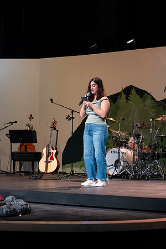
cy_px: 124
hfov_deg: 18.2
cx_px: 83
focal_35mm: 75
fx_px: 519
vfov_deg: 27.0
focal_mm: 50
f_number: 2.8
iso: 320
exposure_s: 1/75
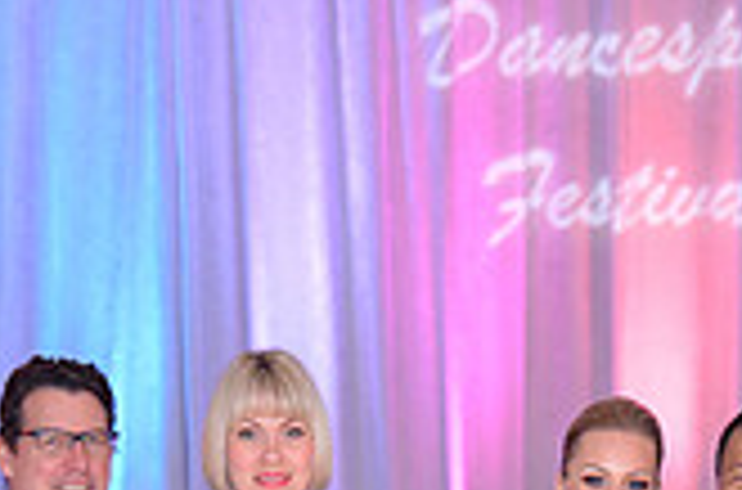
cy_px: 816
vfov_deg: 7.9
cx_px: 454
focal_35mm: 169
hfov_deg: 12.2
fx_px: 3473
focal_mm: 48
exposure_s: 1/250
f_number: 4
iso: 2000
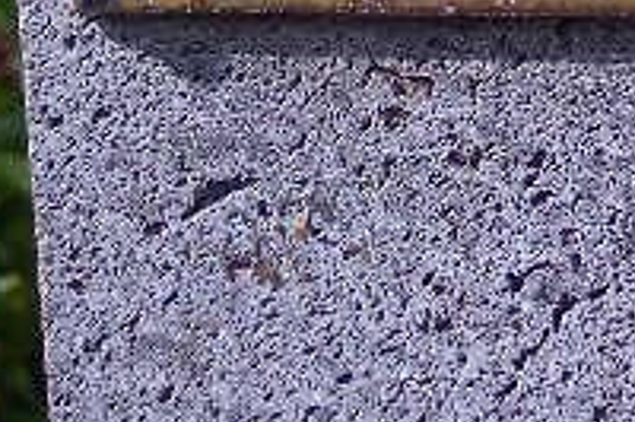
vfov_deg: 5.1
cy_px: -457
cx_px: 768
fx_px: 4617
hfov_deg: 7.8
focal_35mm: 262
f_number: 3.4
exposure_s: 1/500
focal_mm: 13.3
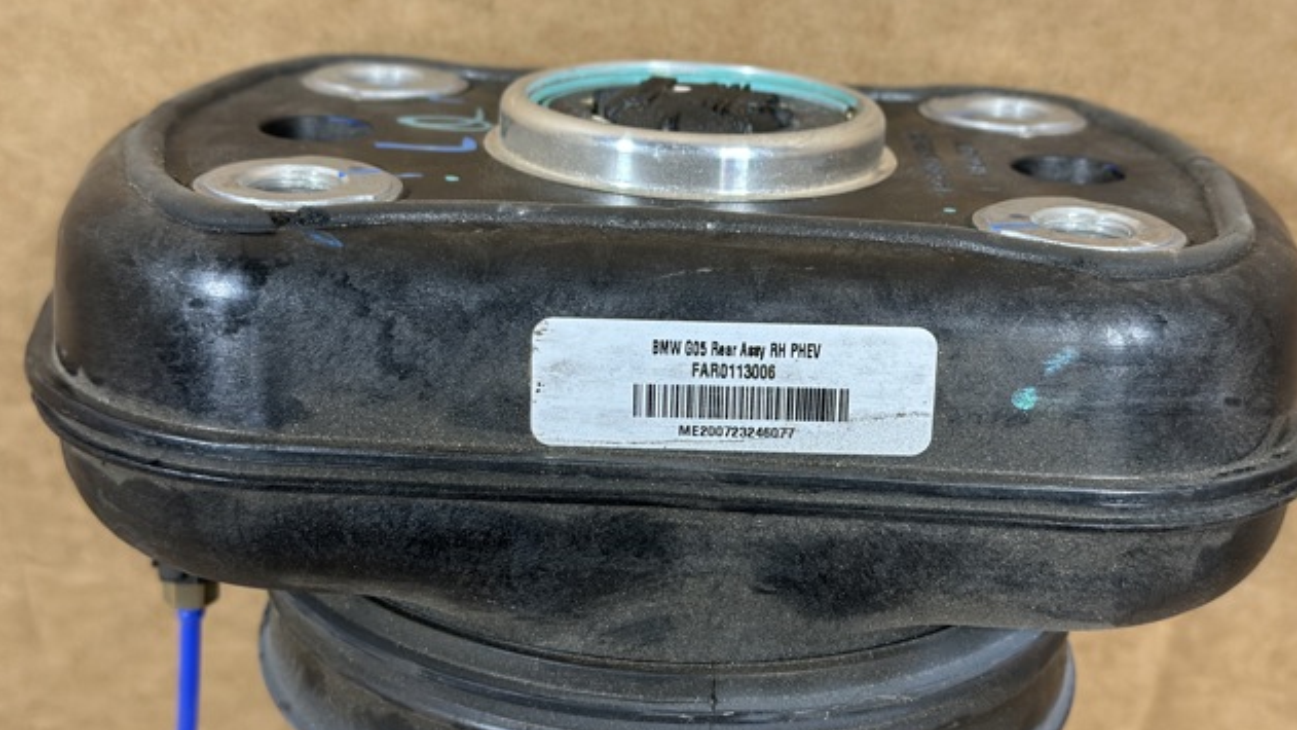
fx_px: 1823
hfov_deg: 39.2
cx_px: 643
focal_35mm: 53
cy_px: 344
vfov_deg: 22.6
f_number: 1.78
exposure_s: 1/50
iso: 250
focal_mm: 6.86
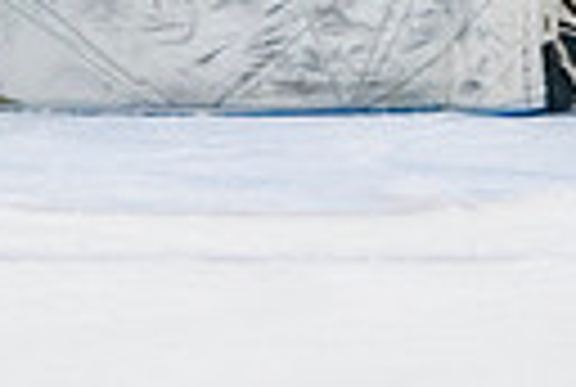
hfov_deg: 2.7
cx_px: -11
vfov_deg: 1.8
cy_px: -544
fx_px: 12269
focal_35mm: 765
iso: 2000
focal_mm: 140
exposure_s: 1/640
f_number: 3.2
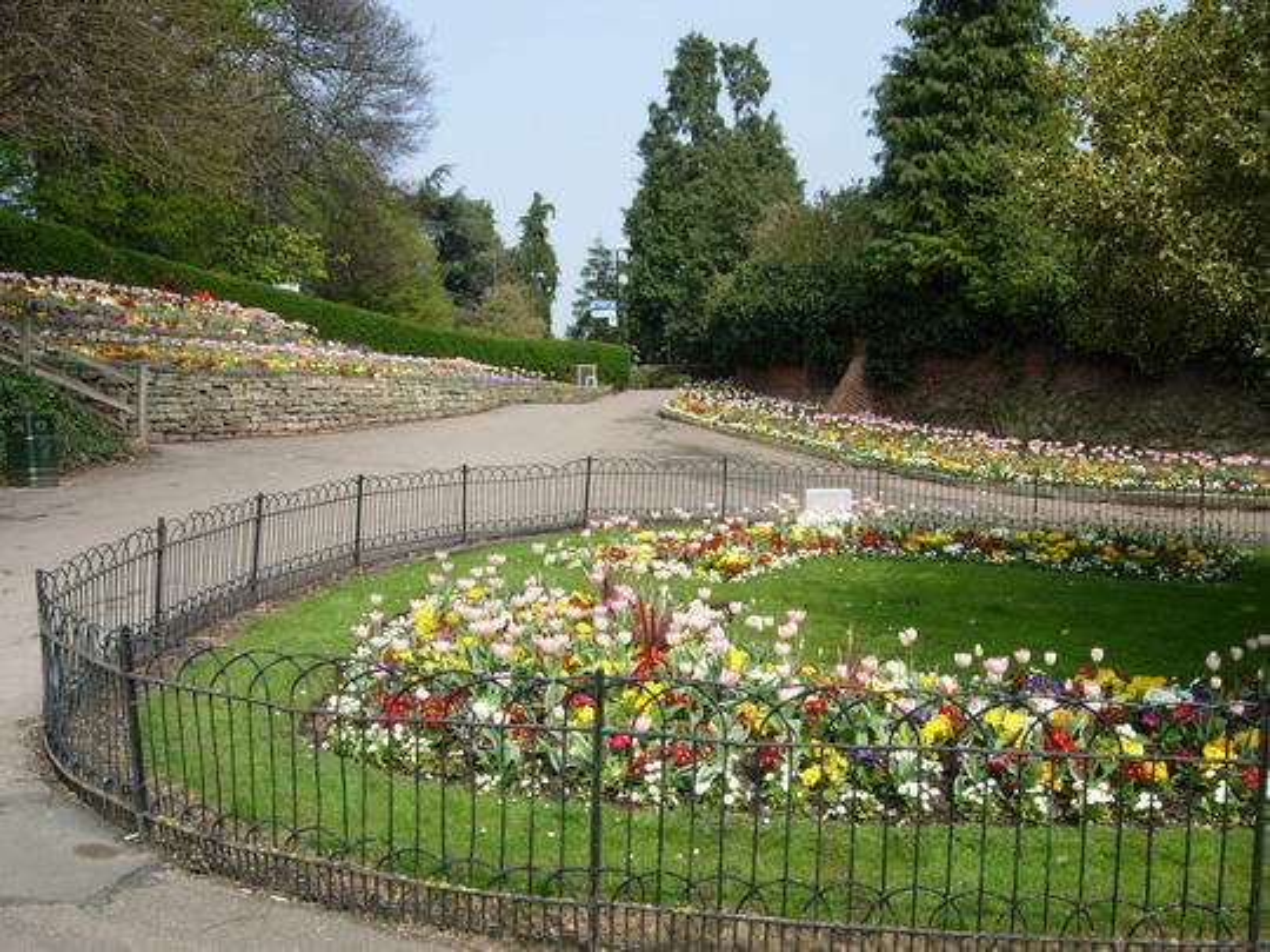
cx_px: 635
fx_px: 1321
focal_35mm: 36
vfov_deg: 39.7
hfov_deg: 51.4
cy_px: 476
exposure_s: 1/264
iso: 50
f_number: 5.4
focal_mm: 7.5
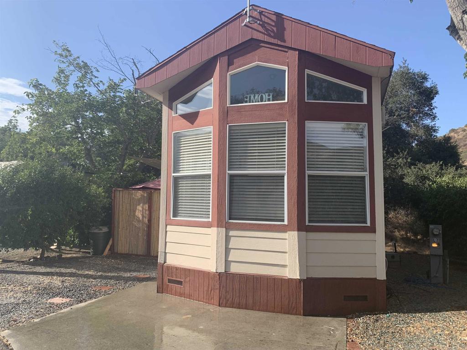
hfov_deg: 67.3
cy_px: 175
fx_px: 351
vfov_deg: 53.1
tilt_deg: +4.7
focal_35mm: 26
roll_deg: -1.7
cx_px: 234
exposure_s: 1/1299
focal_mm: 4.25
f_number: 1.8
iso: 25
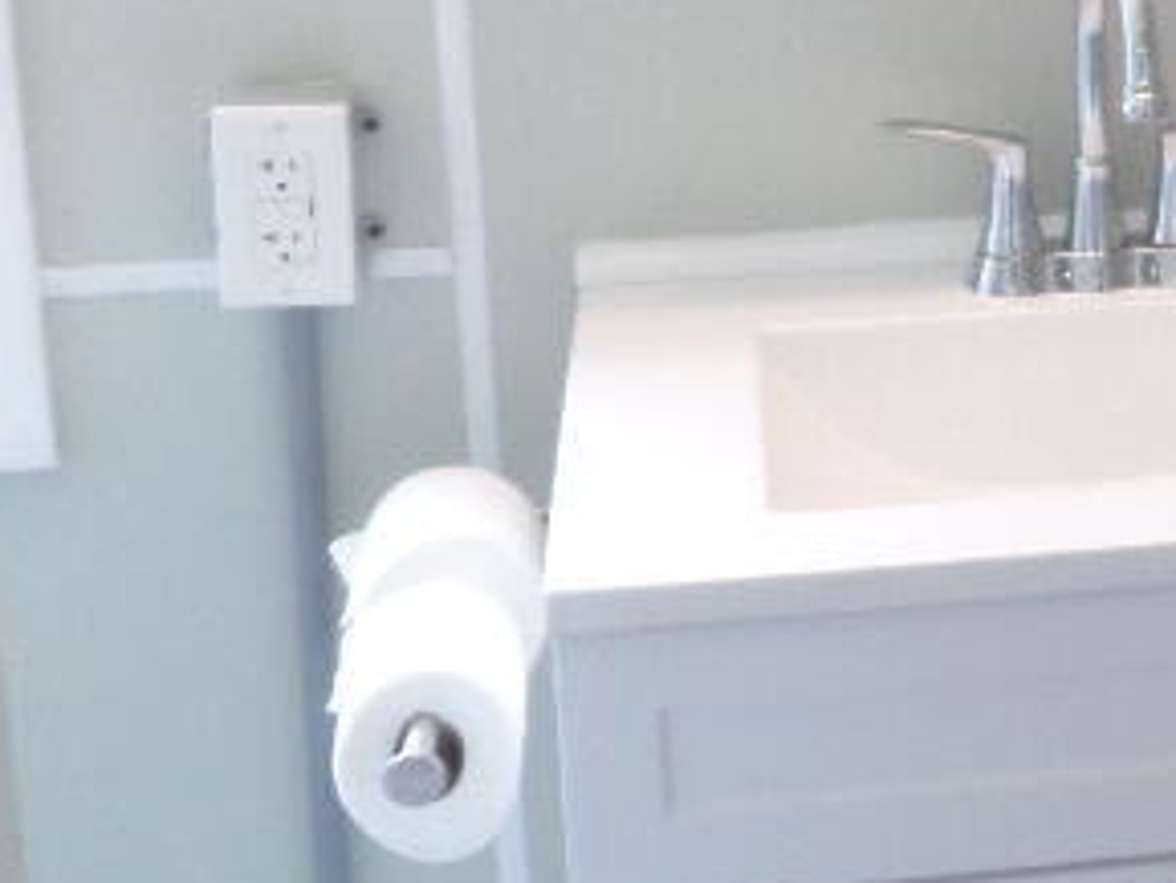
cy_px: 53
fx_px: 2889
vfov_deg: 17.1
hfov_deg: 21.7
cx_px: 1331
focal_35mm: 85
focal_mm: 4
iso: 160
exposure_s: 1/30
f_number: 3.2
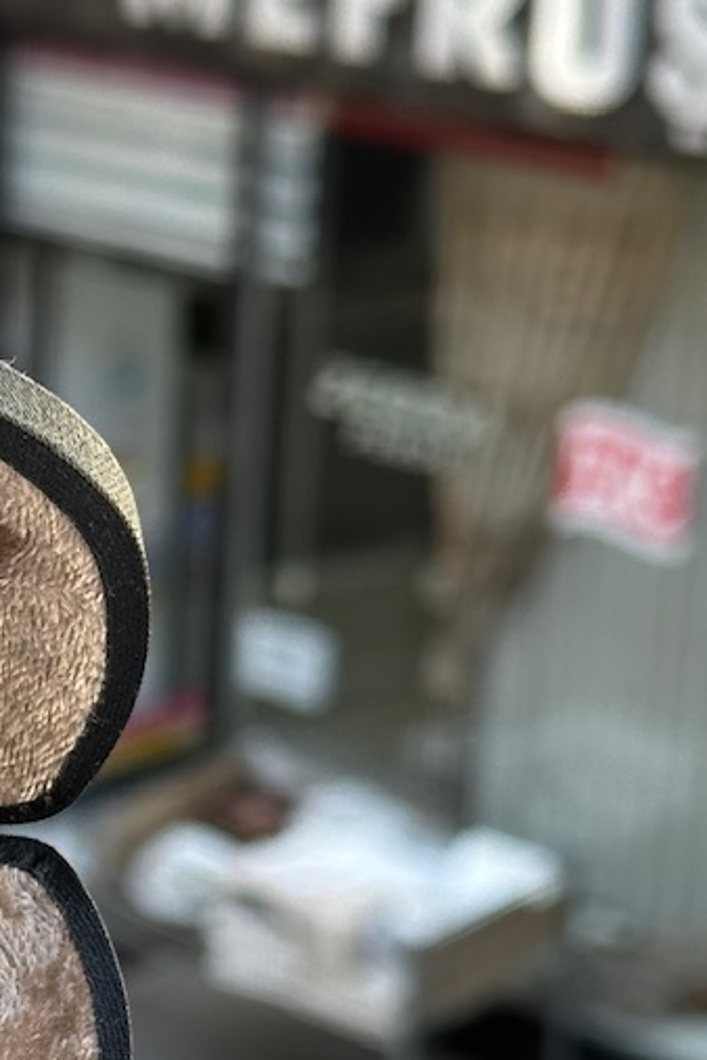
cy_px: 868
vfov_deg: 16.1
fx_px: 3711
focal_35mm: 126
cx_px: -615
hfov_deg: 10.2
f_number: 1.78
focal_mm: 6.86
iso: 64
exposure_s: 1/372
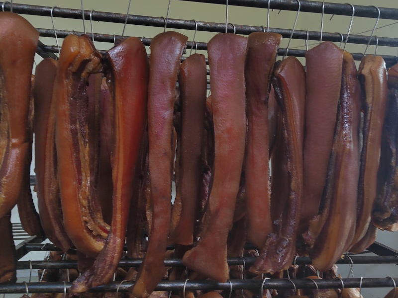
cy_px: 149
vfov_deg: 48.2
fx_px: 333
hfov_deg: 61.7
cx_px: 199
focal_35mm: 29
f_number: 1.9
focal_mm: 5.52
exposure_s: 1/10
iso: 100
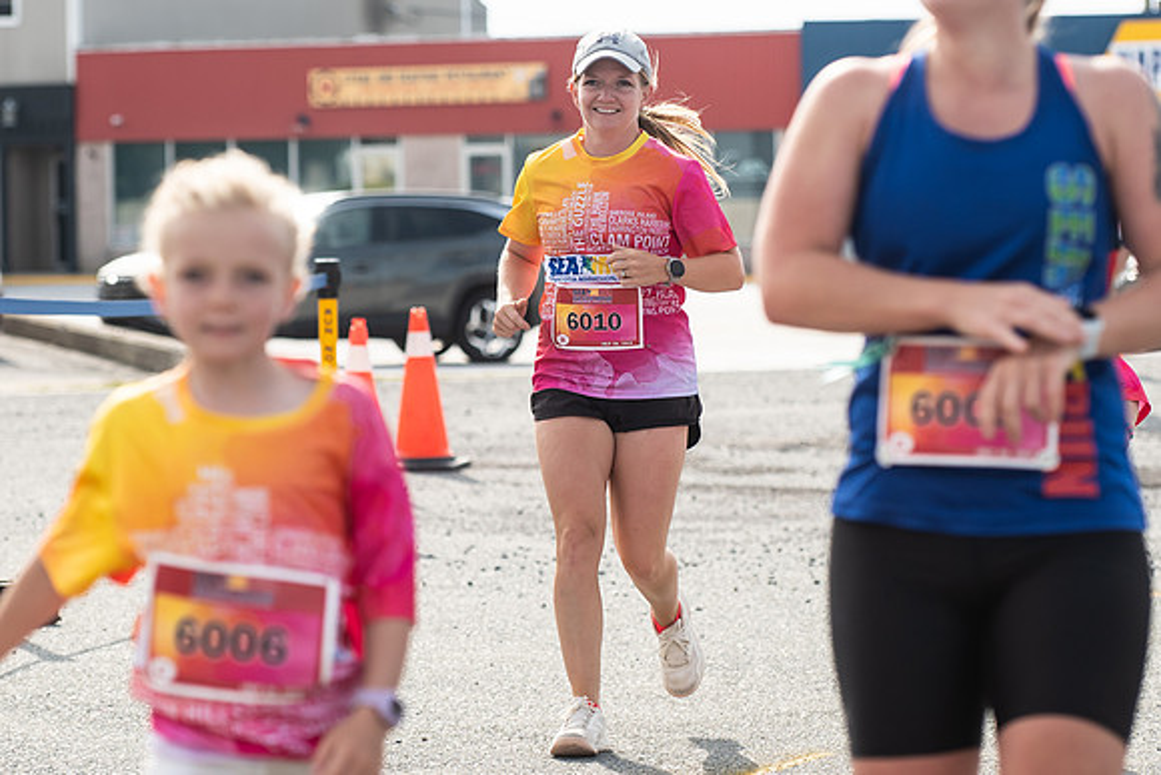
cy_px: 229
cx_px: 580
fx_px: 5493
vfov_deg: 8.1
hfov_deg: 12.1
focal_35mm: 170
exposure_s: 1/2000
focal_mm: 100
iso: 250
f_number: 4.5
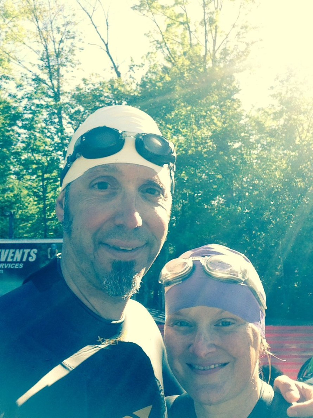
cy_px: 209
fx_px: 422
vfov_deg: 52.6
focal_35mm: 35
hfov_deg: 40.7
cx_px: 156
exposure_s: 1/402
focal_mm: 2.18
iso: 32
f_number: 2.4
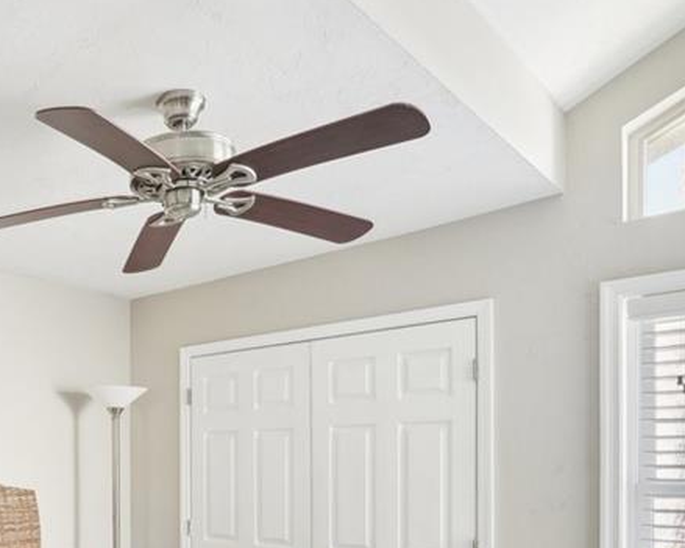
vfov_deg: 39.7
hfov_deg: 46.4
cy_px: 472
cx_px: 64
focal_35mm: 35
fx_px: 709
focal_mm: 16
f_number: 8
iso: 400
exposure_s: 1/15
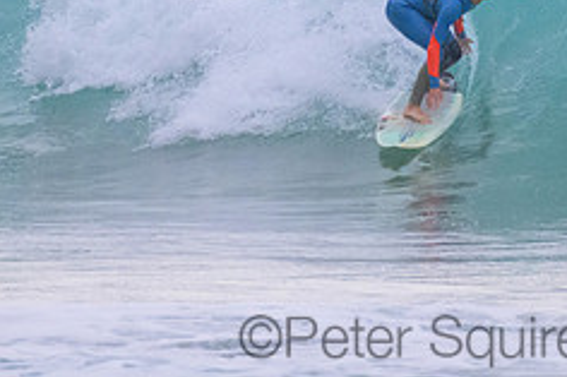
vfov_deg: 0.7
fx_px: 31587
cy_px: -61
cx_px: 425
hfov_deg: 1.0
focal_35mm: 2007
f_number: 11
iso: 8000
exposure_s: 1/320
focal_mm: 800
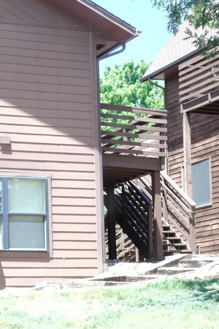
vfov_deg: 20.6
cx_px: 49
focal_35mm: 99
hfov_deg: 13.8
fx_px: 903
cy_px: 164
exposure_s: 1/40
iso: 80
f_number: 4.7
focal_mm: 13
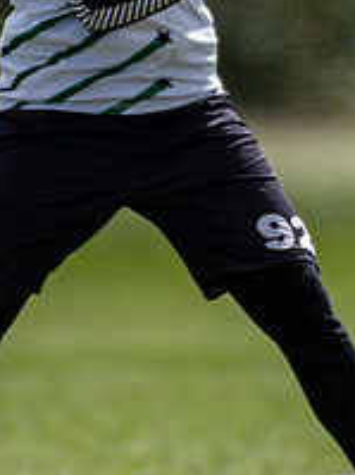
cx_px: 145
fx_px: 26816
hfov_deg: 0.8
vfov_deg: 1.0
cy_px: 60
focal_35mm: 1959
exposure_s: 1/1250
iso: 180
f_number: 4
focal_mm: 400
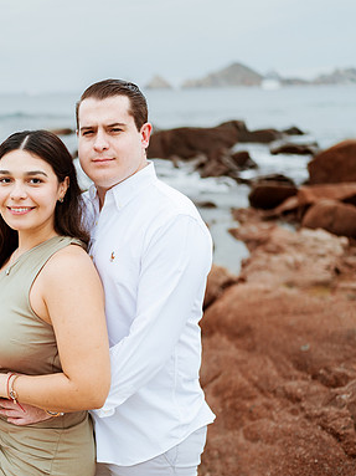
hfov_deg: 27.3
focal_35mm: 51
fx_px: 700
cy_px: 238
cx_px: 22
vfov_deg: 37.5
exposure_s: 1/640
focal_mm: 35
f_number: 1.8
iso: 125
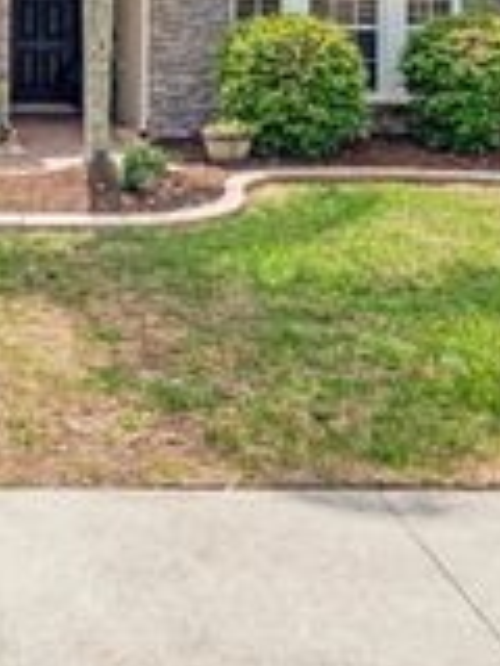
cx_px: -38
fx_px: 953
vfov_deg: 35.1
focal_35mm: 50
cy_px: 6
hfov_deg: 27.2
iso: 250
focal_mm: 11
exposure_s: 1/4000
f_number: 9
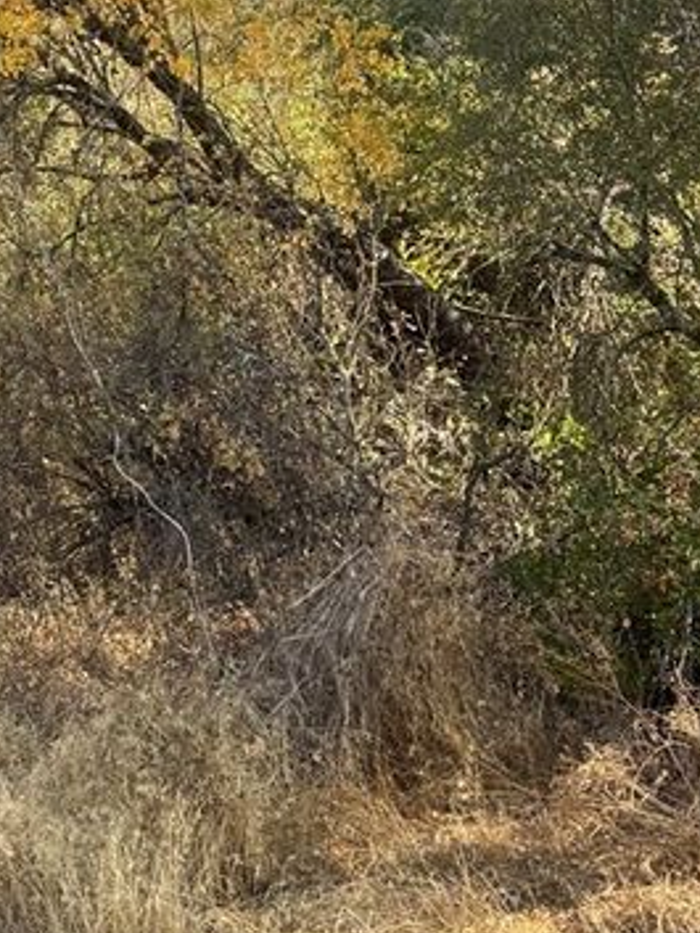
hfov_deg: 24.5
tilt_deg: +7.6
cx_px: 66
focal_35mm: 58
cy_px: 234
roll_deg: +1.2
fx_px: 1563
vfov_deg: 32.6
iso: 80
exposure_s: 1/1010
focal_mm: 6.76
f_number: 1.78
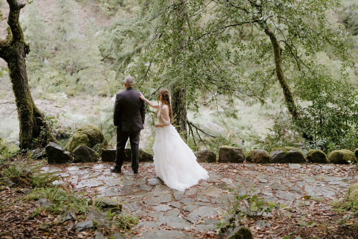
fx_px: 409
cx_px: 197
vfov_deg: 32.5
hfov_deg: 47.2
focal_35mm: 41
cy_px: 107
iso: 200
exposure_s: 1/250
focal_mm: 35
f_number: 2
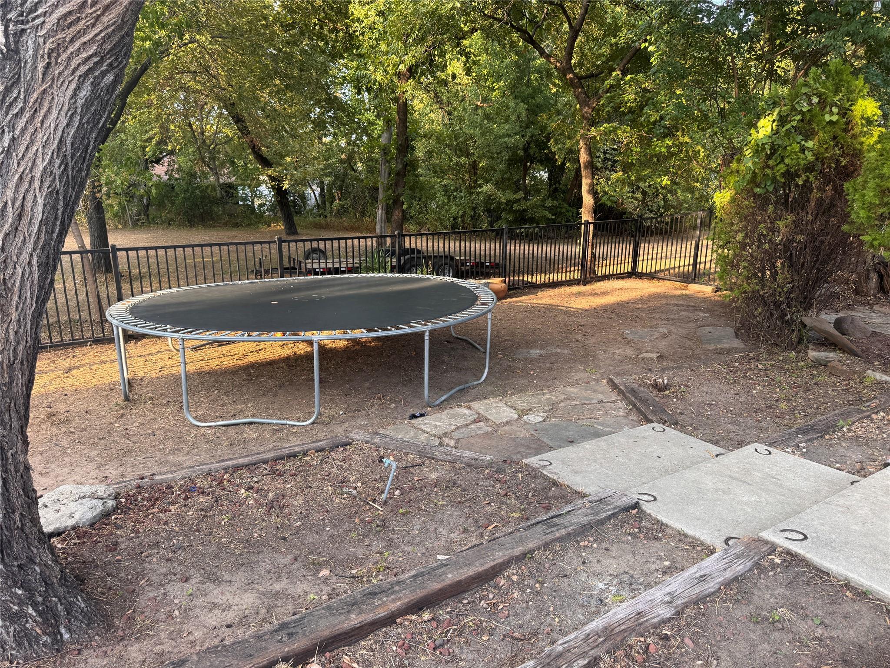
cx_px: 445
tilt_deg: -15.6
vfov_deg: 56.8
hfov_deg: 71.6
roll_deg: -0.1
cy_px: 334
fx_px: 617
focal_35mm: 24
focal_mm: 6.76
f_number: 1.78
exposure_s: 1/153
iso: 64
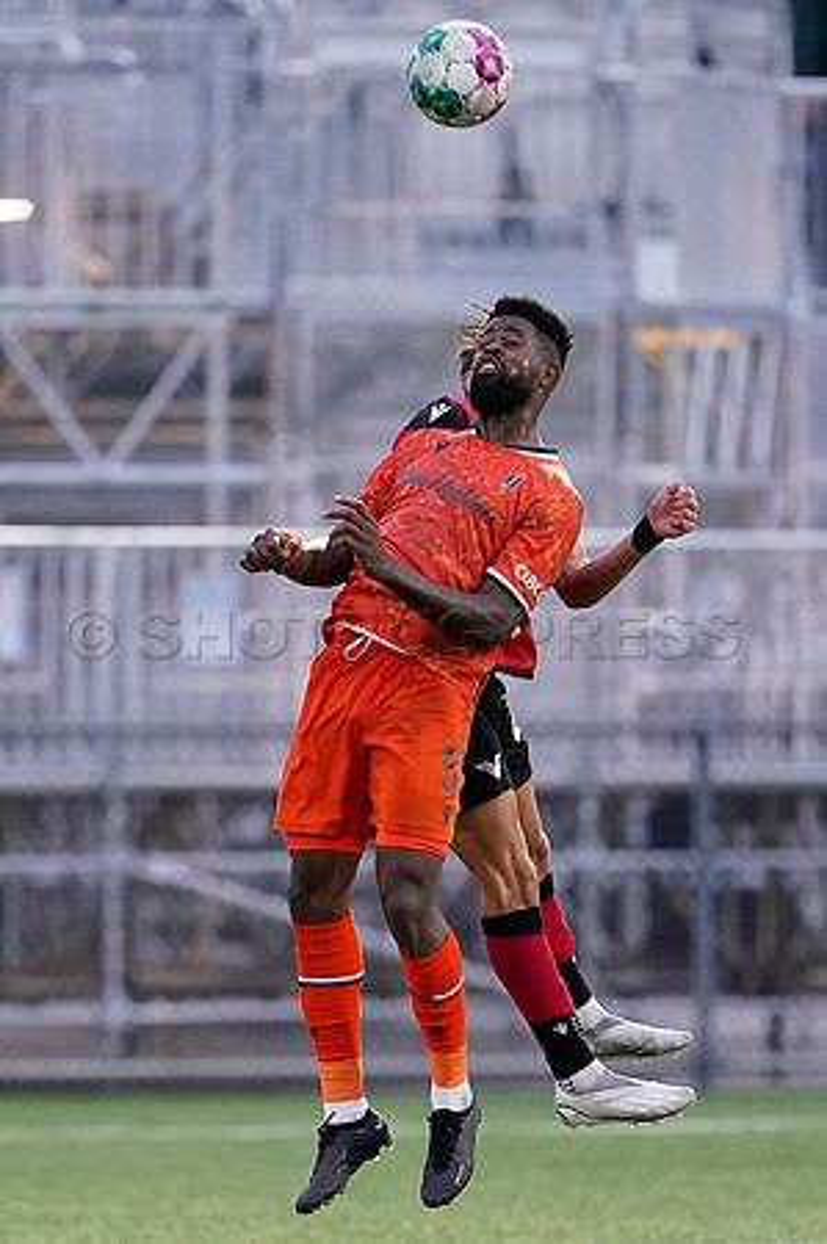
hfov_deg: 3.4
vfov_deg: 5.2
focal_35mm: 400
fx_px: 13814
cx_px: 414
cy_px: 622
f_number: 2.8
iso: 4000
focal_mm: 400
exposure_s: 1/1250
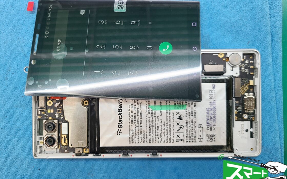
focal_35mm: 28
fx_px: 219
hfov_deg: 66.5
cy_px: 81
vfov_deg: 44.5
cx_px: 142
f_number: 1.8
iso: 100
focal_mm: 5.4
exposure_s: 1/60
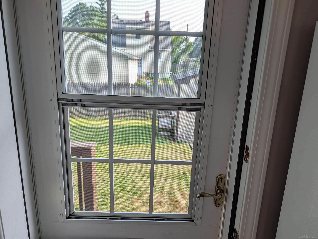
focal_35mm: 24
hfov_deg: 71.5
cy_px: 120
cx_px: 159
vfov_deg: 56.9
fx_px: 221
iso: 17
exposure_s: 1/120
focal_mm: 6.9
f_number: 1.68
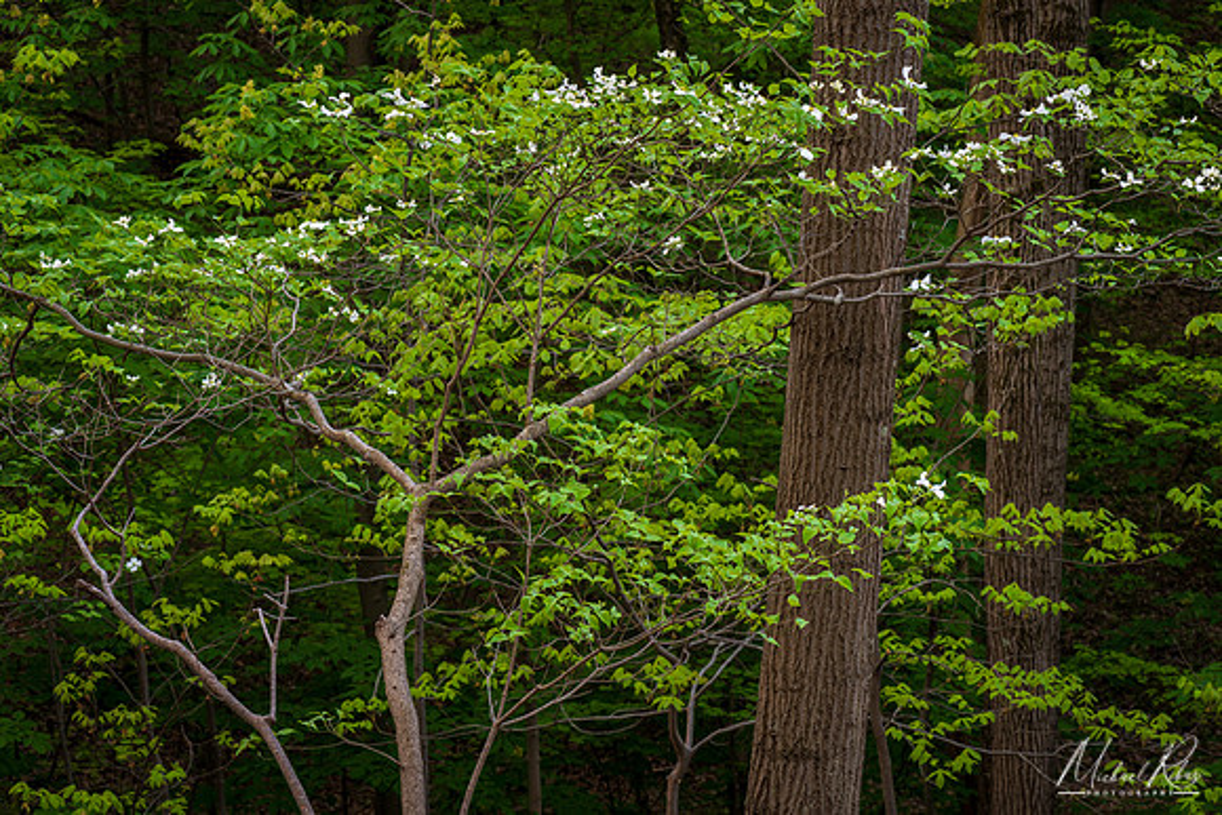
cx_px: 611
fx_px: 3565
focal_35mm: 105
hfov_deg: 19.5
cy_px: 408
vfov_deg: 13.0
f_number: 11
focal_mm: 105
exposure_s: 1/2
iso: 64
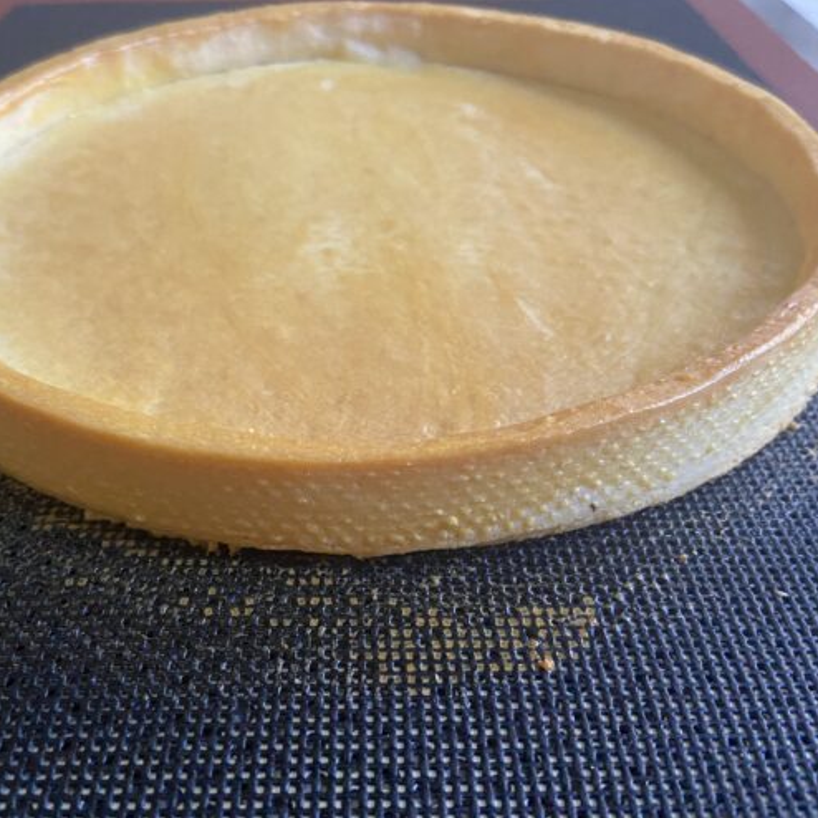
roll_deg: +1.5
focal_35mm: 31
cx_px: 363
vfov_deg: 52.5
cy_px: 412
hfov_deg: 52.4
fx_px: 829
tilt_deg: -41.4
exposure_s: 1/60
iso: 500
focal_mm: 4.25
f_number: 1.8
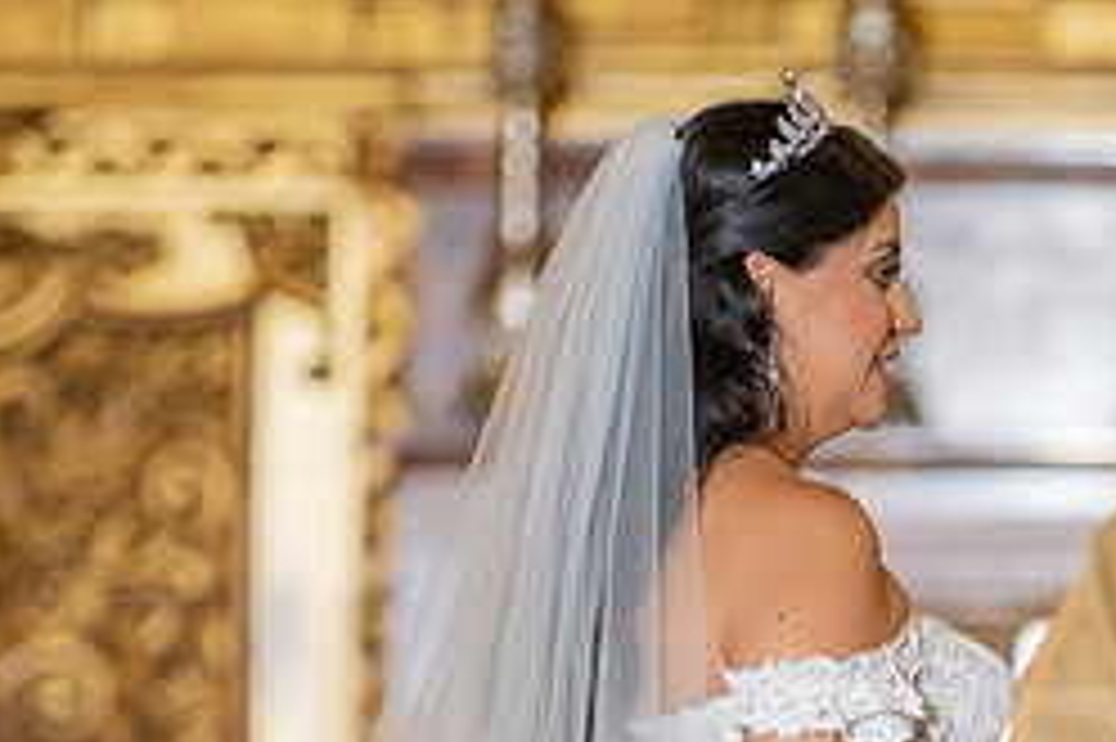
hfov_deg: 4.7
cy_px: 795
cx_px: 1182
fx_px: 13661
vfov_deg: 3.1
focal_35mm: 441
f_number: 2.8
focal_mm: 180
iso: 1000
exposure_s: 1/200
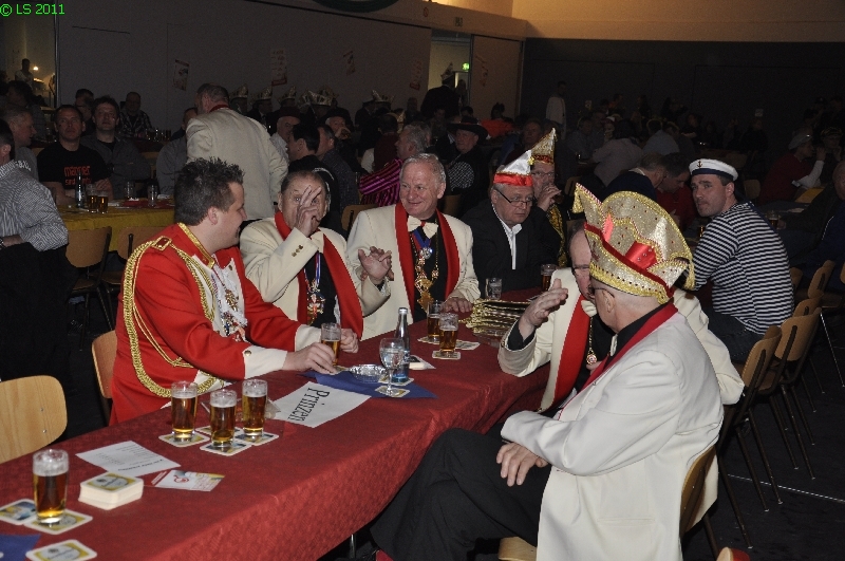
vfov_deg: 28.0
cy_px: 280
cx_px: 422
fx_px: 1125
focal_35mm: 48
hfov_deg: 41.2
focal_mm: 32
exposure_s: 1/60
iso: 400
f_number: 5
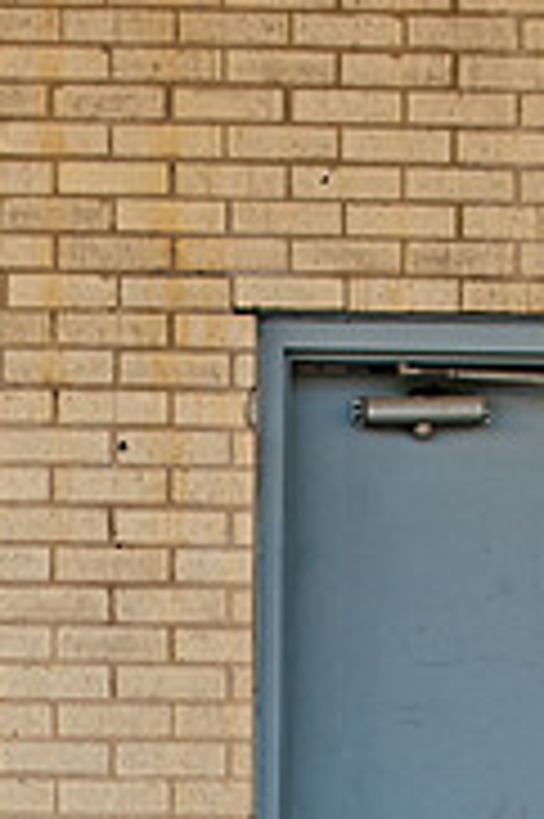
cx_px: 79
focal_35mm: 297
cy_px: 990
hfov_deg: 4.6
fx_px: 6744
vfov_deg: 6.9
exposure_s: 1/160
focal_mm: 80
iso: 400
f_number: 5
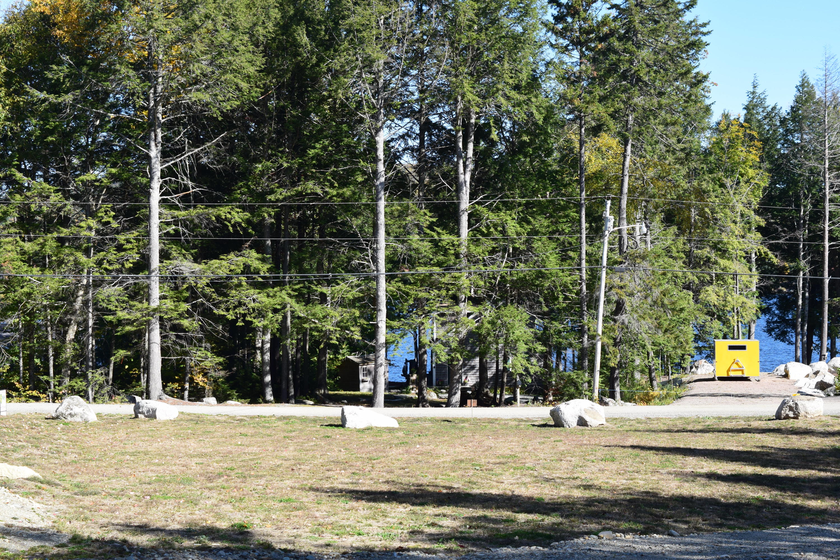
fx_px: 1575
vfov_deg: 20.2
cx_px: 420
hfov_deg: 29.9
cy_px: 280
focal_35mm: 68
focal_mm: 45
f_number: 11
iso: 400
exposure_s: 1/500
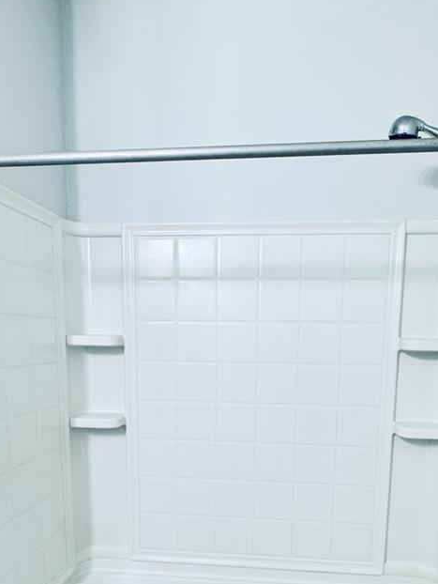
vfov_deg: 63.2
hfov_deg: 51.4
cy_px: 403
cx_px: 233
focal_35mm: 27
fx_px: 455
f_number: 2.2
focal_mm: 2.22
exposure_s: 1/60
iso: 320
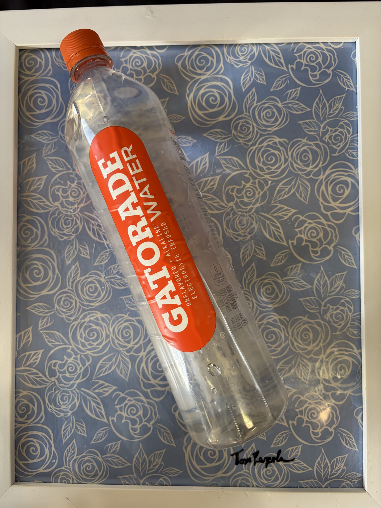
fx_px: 382
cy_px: 254
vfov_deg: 67.3
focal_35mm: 26
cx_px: 190
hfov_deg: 53.1
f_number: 1.6
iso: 100
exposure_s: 1/120
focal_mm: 5.96
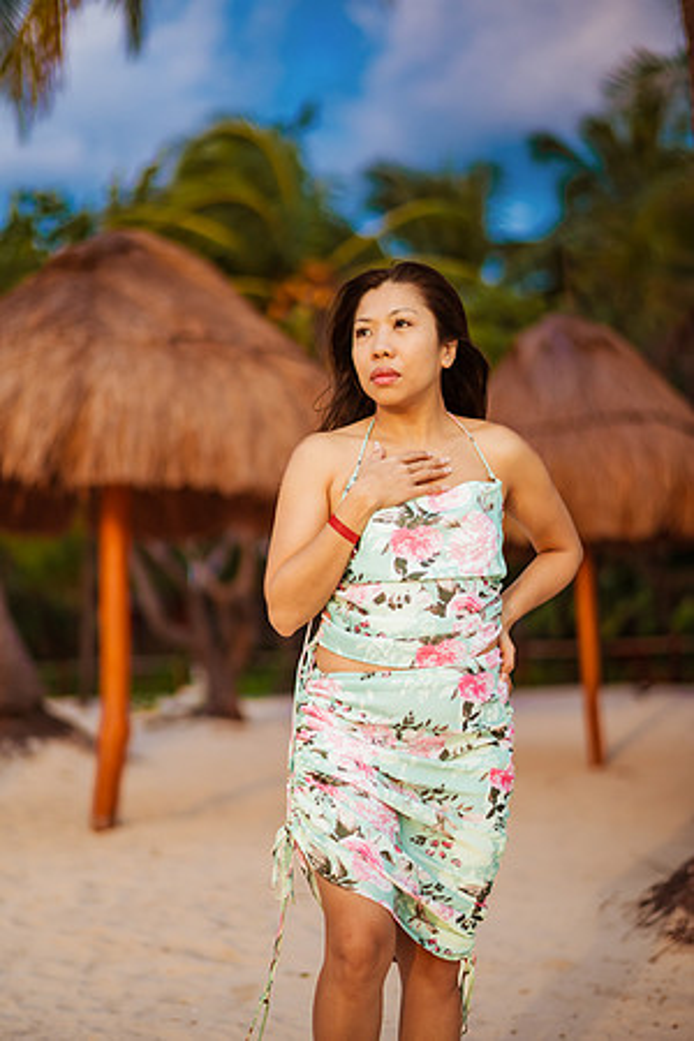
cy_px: 520
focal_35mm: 58
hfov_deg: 23.4
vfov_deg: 34.5
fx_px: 1677
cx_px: 347
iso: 640
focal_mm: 58
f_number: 1.4
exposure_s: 1/8000
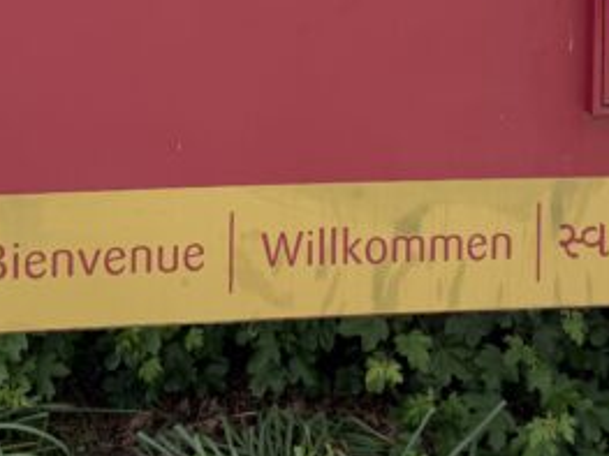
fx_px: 1284
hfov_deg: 26.7
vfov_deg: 18.8
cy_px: -120
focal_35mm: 73
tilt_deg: -5.0
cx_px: 296
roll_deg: -0.9
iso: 100
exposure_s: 1/1385
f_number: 1.78
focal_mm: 6.76
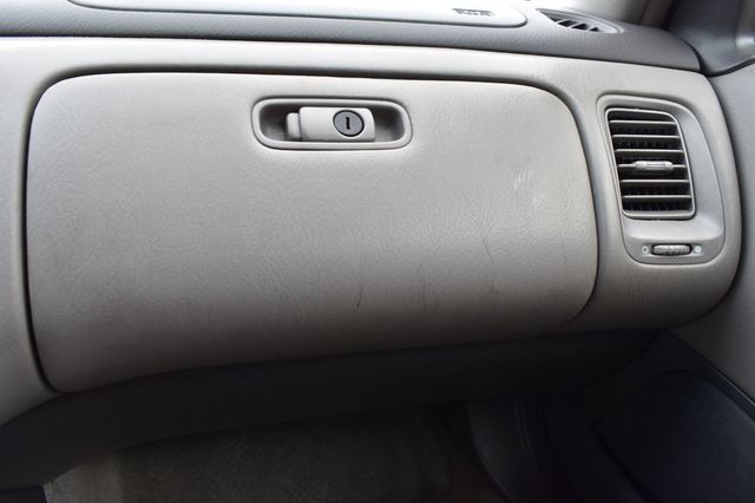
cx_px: 378
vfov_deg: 43.6
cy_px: 252
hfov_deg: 62.0
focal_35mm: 30
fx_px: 629
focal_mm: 20
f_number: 8
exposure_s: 1/60
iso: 400
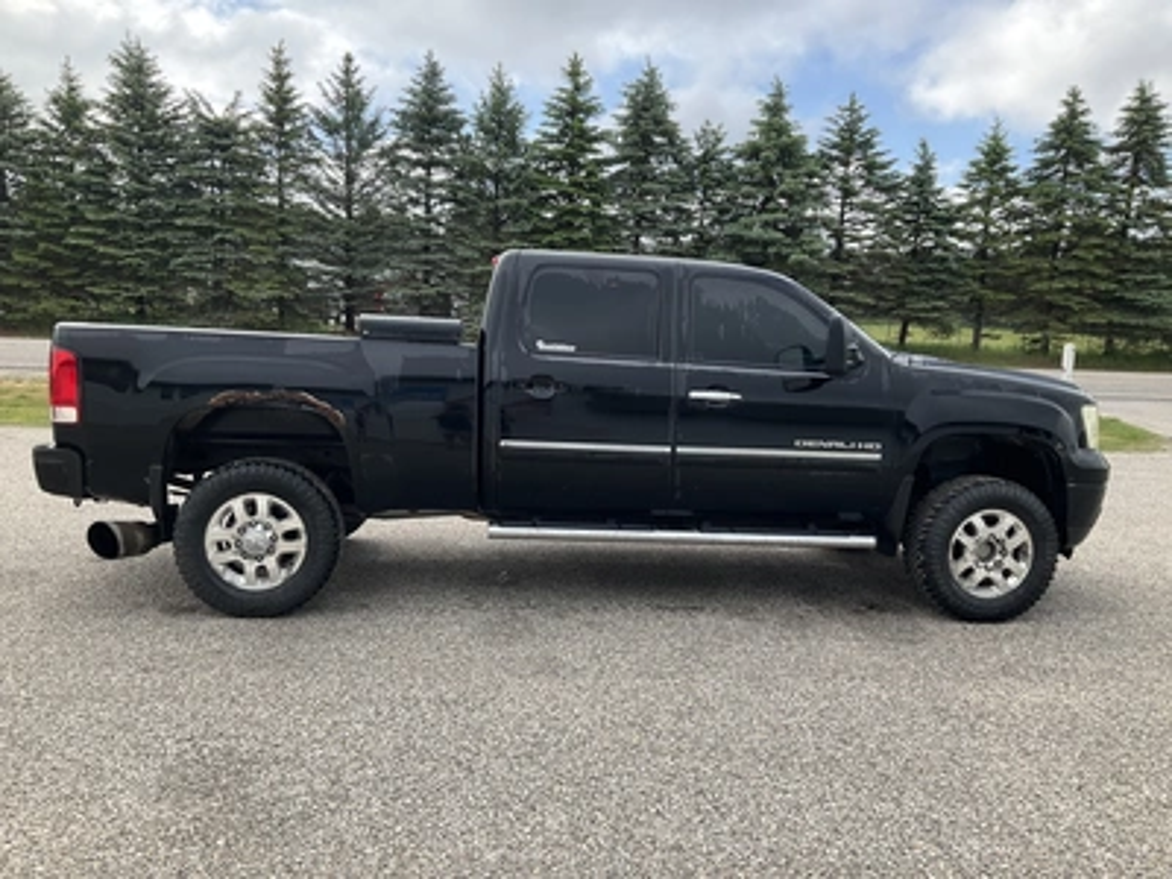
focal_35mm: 29
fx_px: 982
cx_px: 586
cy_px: 440
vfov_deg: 48.2
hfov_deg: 61.7
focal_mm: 3
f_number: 1.8
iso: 25
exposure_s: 1/770
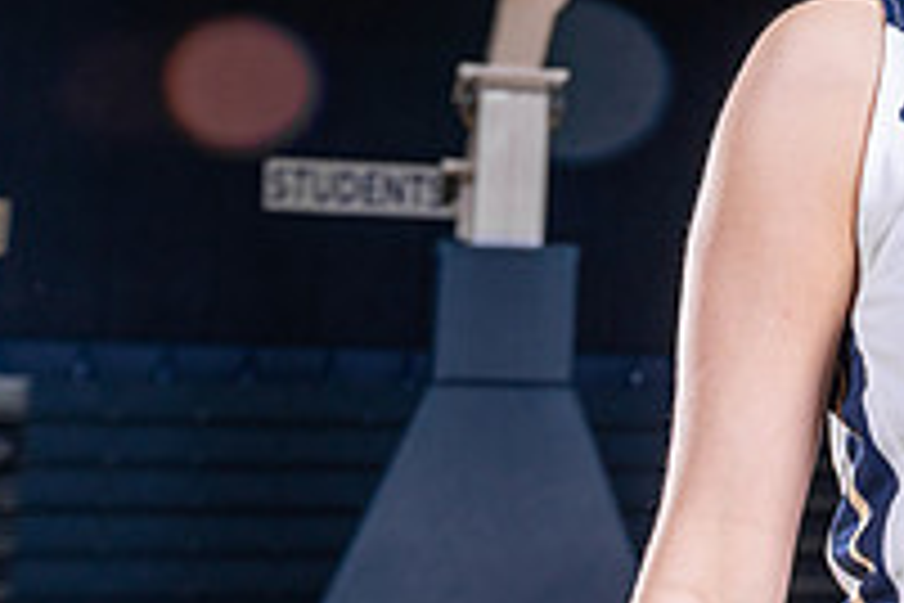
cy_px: 74
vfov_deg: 13.4
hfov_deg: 18.4
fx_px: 2536
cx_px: 1273
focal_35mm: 101
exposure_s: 1/125
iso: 100
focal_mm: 35
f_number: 5.6
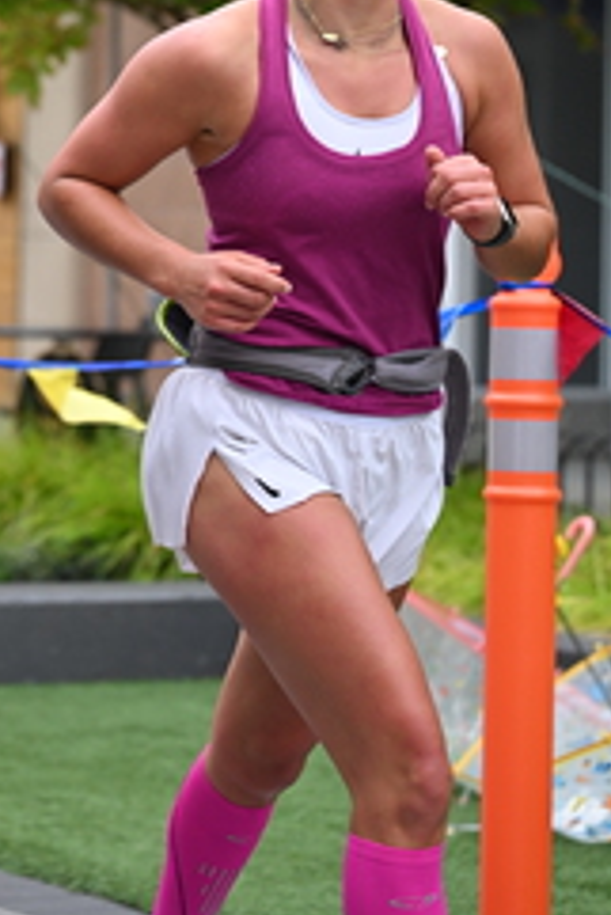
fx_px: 4067
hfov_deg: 8.5
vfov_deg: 12.6
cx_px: 6
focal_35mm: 160
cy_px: -38
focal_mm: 70
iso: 640
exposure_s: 1/2000
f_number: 2.8
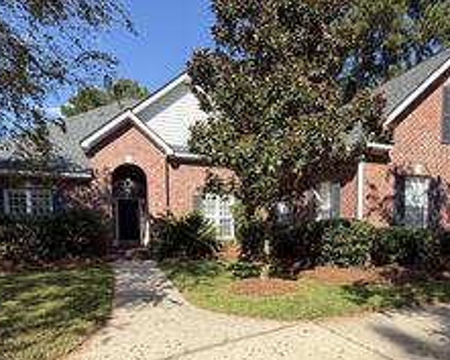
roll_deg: -1.0
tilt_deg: -4.5
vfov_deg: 54.9
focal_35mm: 25
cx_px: 250
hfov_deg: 67.9
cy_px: 257
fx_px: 333
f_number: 2.2
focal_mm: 2.22
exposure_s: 1/502
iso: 50
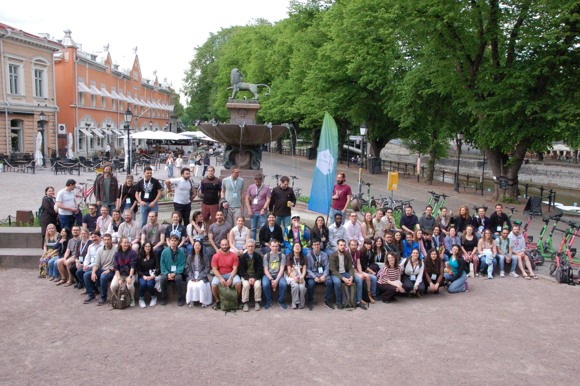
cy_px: 193
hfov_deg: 57.3
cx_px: 290
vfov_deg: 39.9
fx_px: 531
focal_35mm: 33
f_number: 11
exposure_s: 1/125
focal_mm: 22
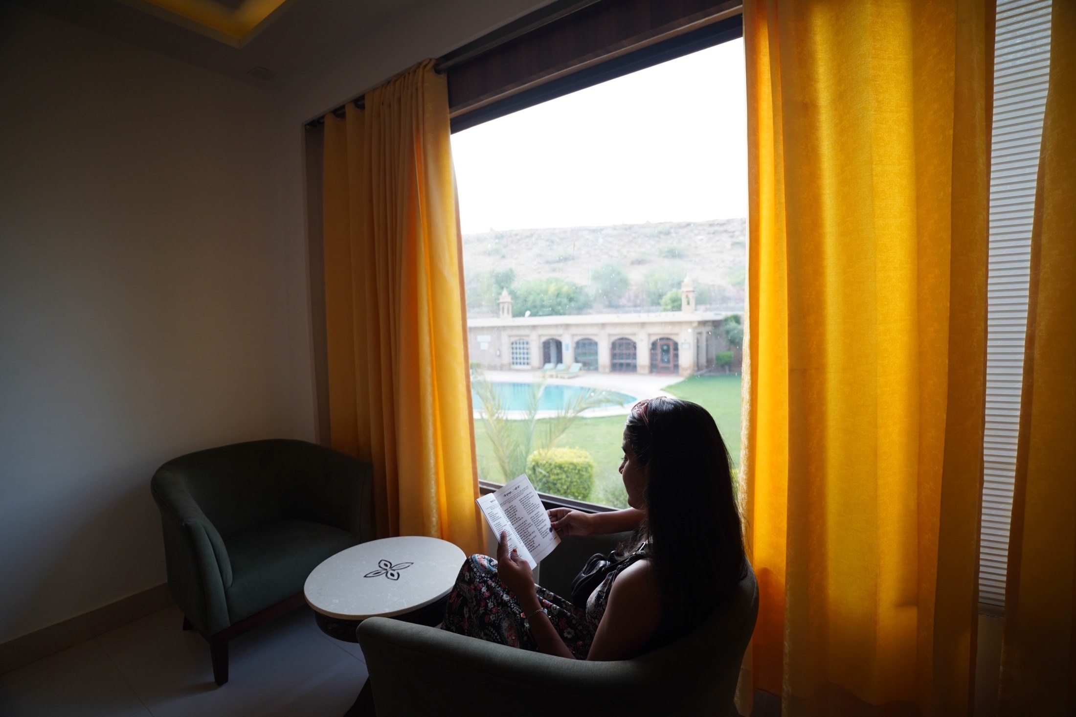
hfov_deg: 96.7
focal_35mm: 16
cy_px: 358
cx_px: 538
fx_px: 478
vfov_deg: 73.7
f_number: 2.8
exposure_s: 1/40
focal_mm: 16
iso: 800
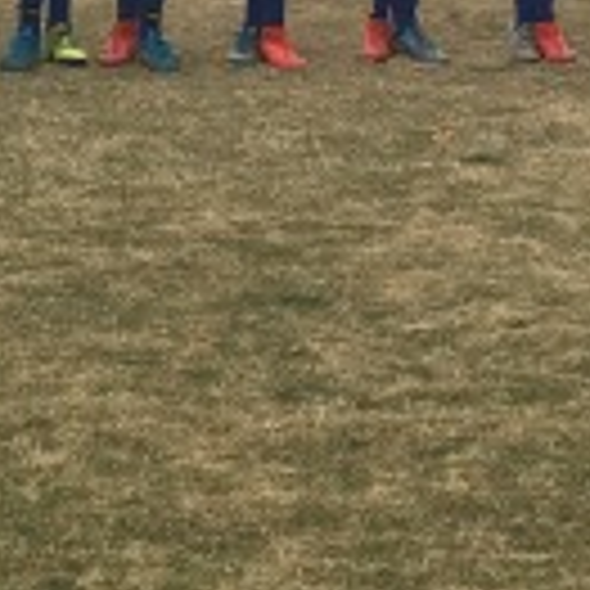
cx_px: 23
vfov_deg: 11.0
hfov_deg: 11.1
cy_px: -140
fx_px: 3008
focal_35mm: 156
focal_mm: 4.15
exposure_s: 1/801
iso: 25
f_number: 2.2
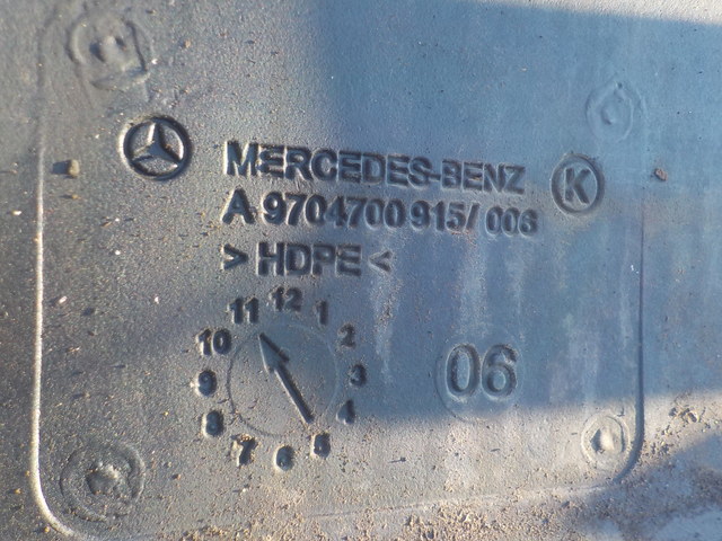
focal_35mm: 30
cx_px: 361
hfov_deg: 60.0
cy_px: 270
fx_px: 626
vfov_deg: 46.8
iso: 125
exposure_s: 1/40
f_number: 3.3
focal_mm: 4.1
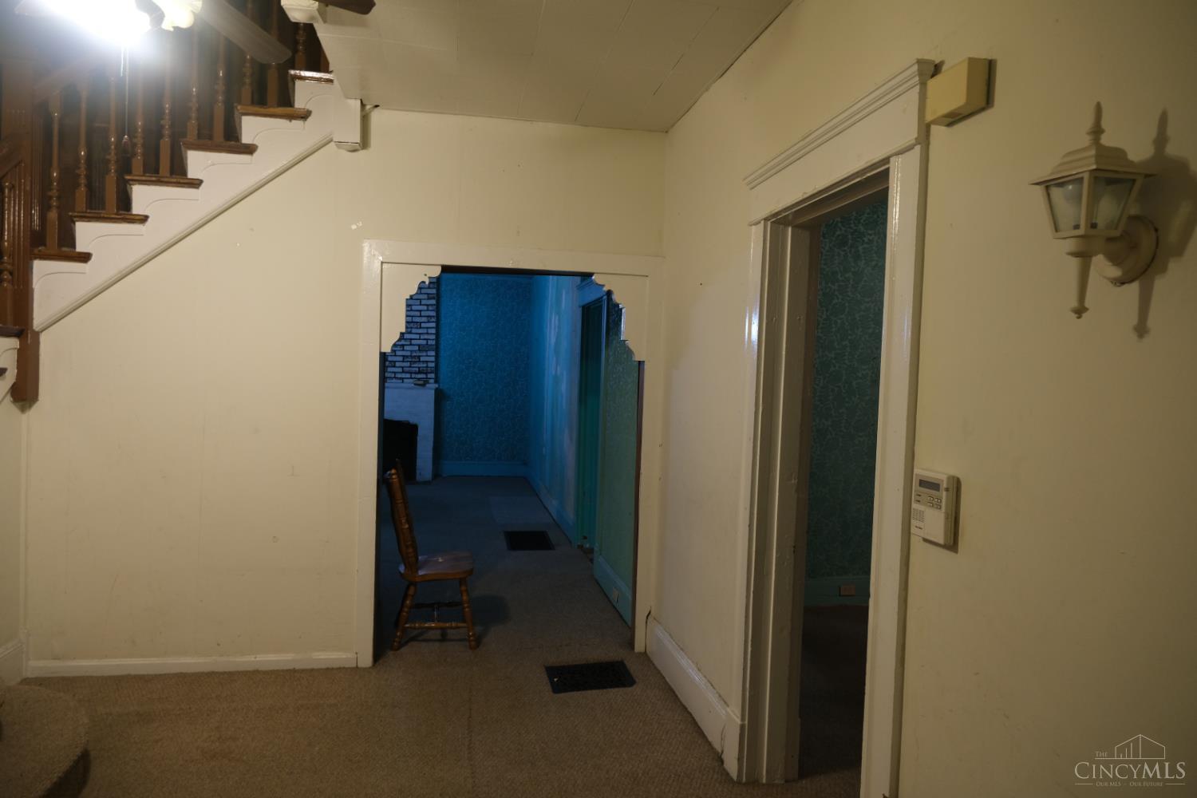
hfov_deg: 76.1
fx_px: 765
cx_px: 598
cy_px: 399
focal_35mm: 23
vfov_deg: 55.1
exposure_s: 1/30
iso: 800
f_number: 3.5
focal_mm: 15
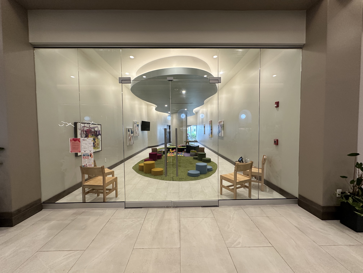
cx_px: 182
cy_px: 136
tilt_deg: -4.0
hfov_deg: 102.1
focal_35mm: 14
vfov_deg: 85.7
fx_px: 147
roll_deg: +0.9
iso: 200
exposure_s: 1/120
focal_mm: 2.22
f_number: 2.2
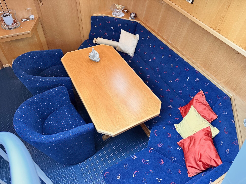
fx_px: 171
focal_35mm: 24
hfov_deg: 71.6
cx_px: 123
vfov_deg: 56.8
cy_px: 92
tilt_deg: -46.6
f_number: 1.78
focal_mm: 6.76
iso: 500
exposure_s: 1/60
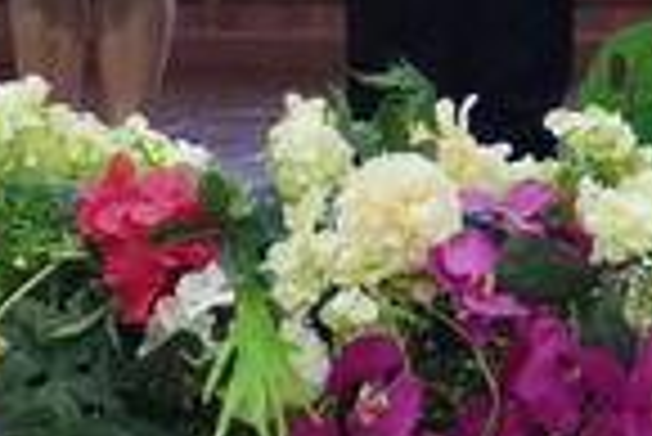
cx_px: 724
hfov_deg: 8.4
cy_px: -492
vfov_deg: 5.5
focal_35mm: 244
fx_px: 4427
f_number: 5.6
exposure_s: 1/400
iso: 12800
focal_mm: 37
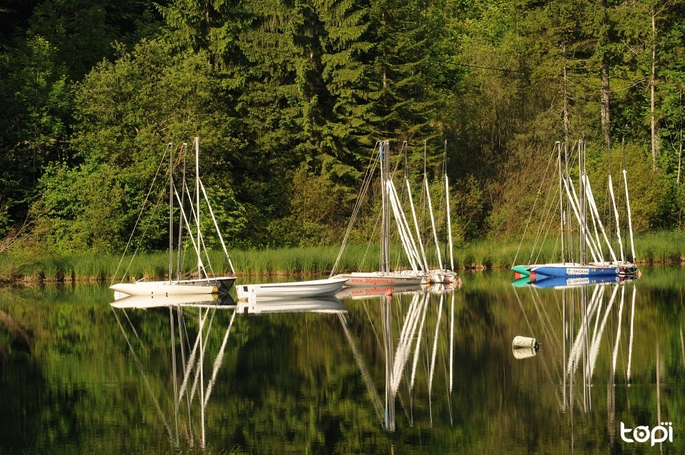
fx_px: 4276
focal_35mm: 225
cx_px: 342
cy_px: 228
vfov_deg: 6.1
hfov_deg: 9.2
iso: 400
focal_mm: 150
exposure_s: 1/200
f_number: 16
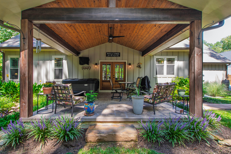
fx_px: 103
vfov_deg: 73.7
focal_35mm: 16
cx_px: 112
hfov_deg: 96.7
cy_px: 77
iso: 100
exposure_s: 1/8
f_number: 9
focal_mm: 10
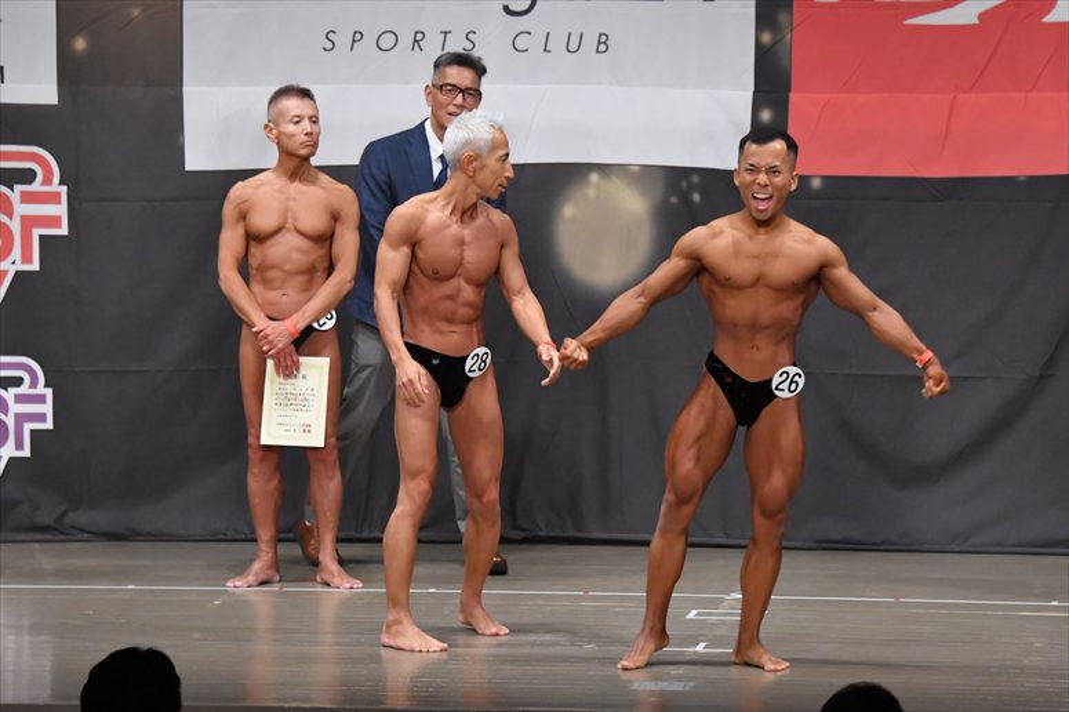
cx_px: 534
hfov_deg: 11.0
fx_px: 5550
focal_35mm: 187
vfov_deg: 7.3
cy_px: 356
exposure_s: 1/400
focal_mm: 125
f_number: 5.6
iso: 5000
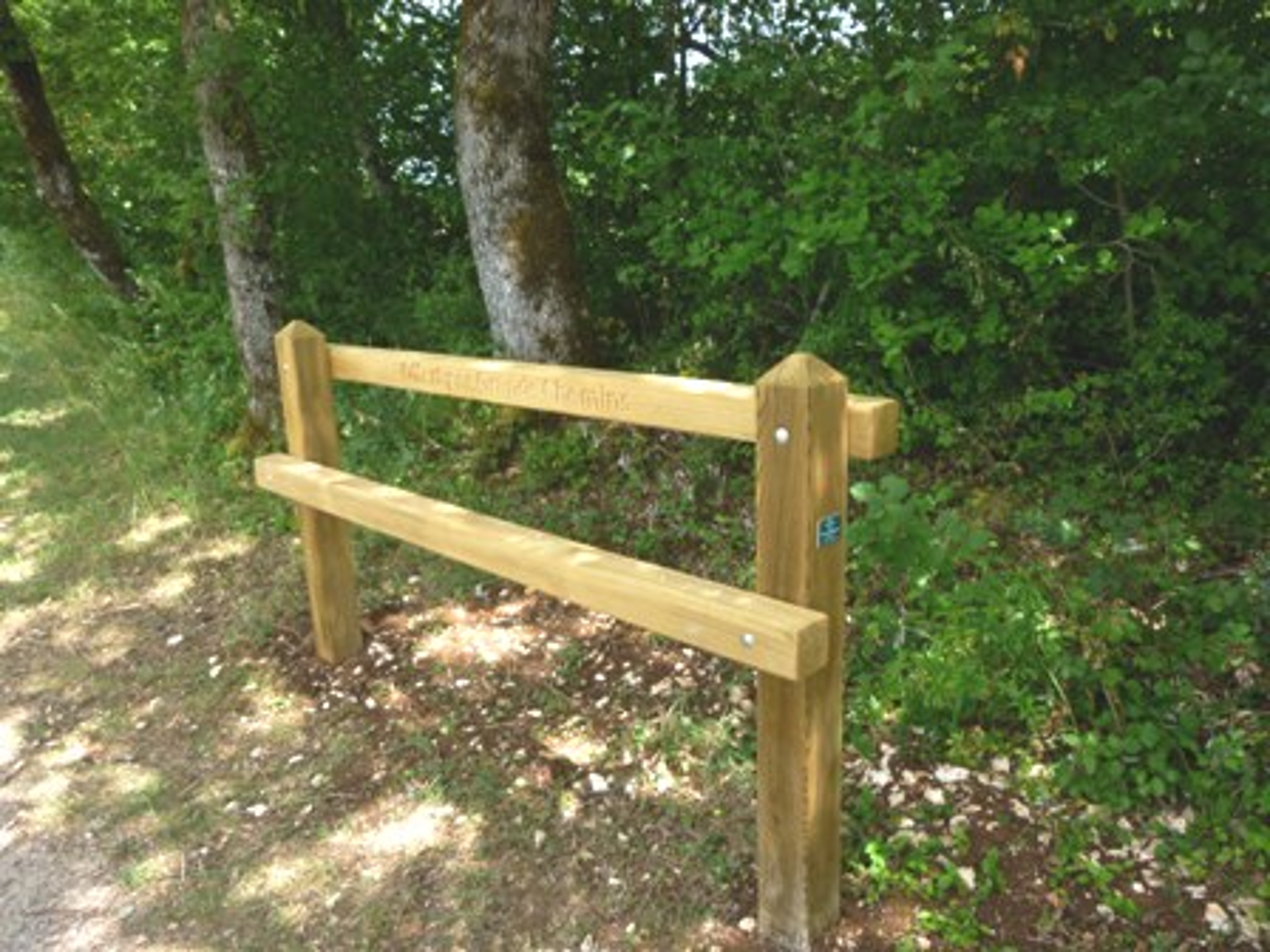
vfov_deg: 54.9
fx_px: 917
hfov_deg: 69.4
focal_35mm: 25
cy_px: 476
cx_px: 635
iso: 100
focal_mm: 4.5
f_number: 3.1
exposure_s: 1/125
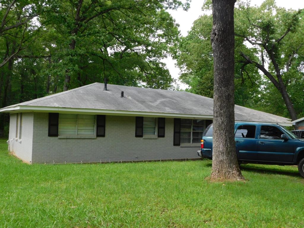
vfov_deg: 39.7
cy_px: 114
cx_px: 152
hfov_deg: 51.4
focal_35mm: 36
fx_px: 316
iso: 125
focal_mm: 6.3
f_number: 3.5
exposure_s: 1/400
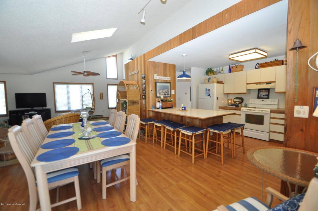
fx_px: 132
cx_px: 159
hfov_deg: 100.5
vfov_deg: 77.2
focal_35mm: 15
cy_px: 106
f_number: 4
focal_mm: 10
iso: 400
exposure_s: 1/60
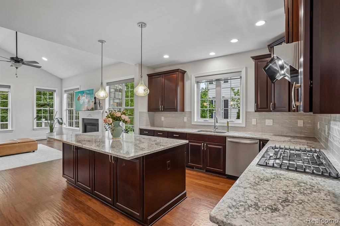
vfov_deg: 70.4
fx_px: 160
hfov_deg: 93.3
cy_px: 113
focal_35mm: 17
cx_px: 170
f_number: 8
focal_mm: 17
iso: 400
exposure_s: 1/6
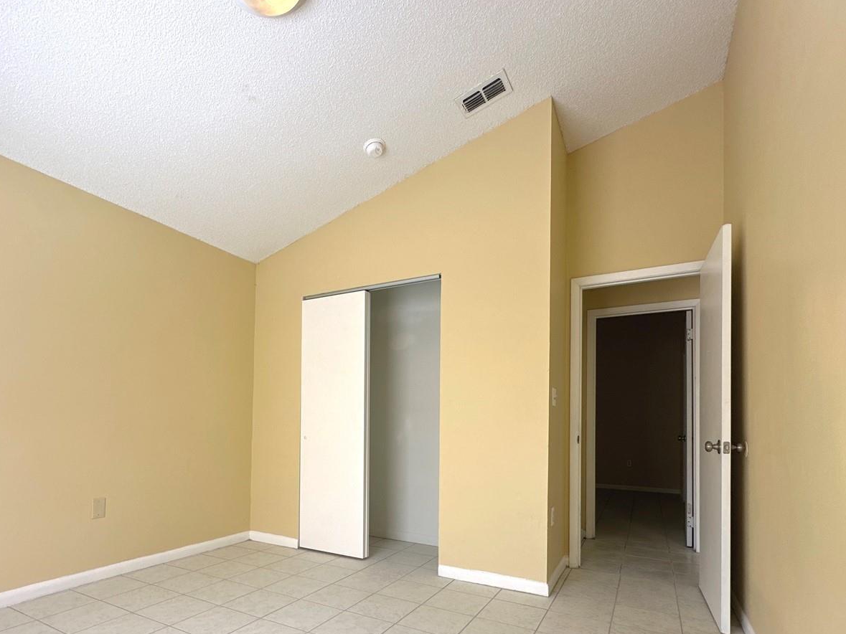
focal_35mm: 19
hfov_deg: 84.3
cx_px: 375
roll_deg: -1.8
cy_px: 414
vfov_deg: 67.1
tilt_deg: +1.5
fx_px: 464
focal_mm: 2.22
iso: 40
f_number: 2.2
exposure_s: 1/176
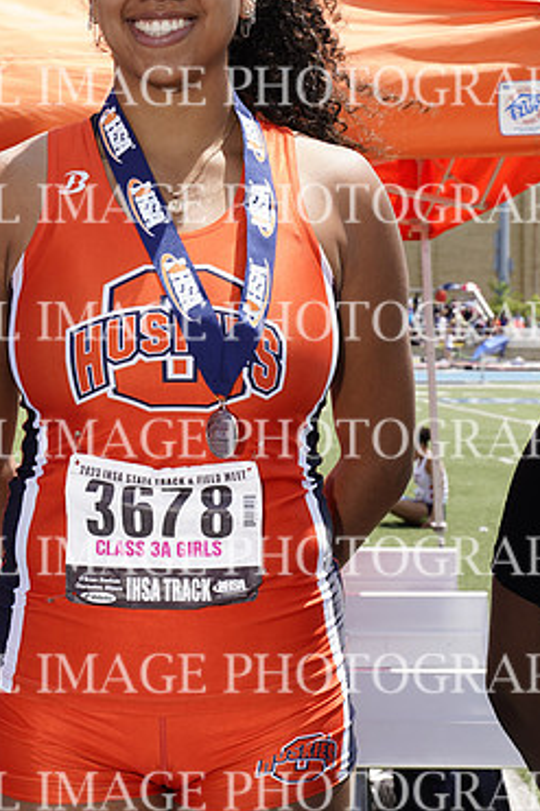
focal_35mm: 72
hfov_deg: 18.9
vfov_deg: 27.9
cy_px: 262
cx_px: 209
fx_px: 1621
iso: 100
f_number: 8
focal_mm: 46
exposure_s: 1/160
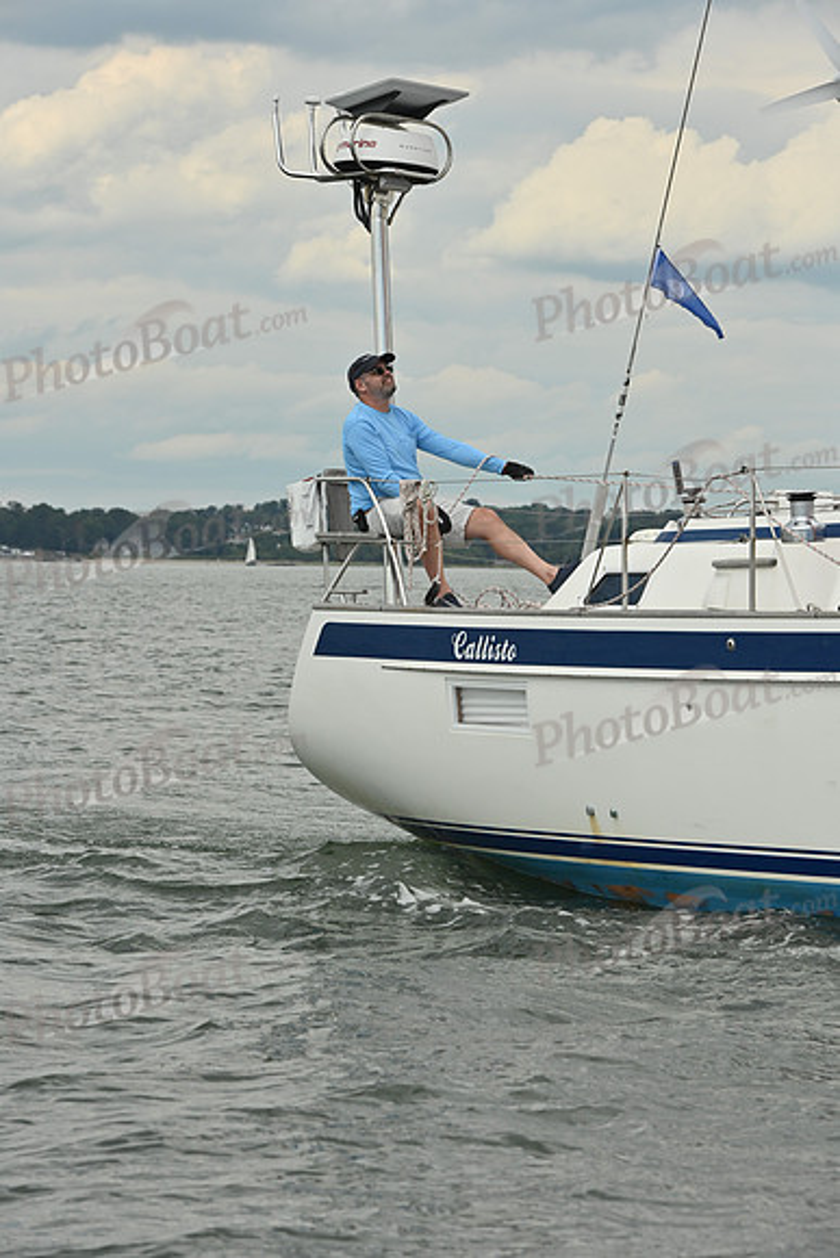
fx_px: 4547
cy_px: 629
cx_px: 420
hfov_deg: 10.6
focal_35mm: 130
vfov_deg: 15.8
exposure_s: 1/1250
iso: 320
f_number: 8
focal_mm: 130
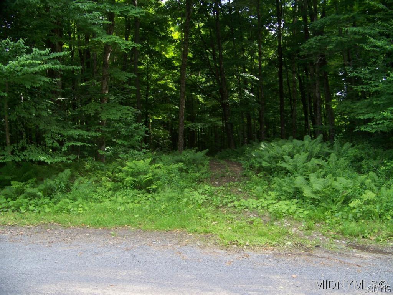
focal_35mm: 36
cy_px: 148
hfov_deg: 51.4
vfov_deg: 39.7
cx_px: 196
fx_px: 409
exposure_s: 1/80
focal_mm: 5.85
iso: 64
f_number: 2.8
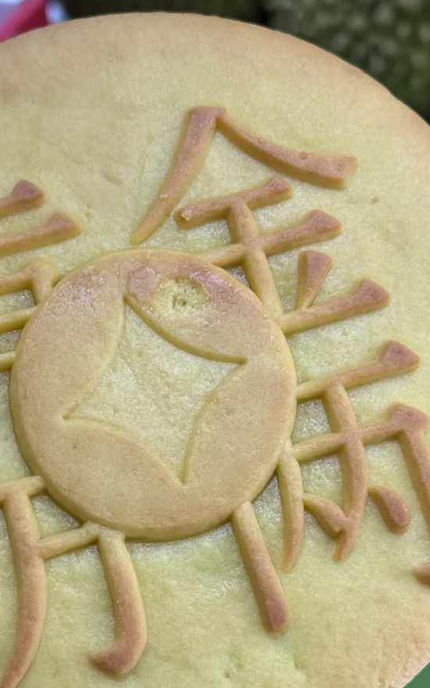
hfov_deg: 15.7
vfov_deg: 24.8
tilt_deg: -42.7
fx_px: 1556
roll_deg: +11.4
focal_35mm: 83
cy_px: 480
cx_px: 172
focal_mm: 6.76
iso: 80
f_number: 1.78
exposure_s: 1/229
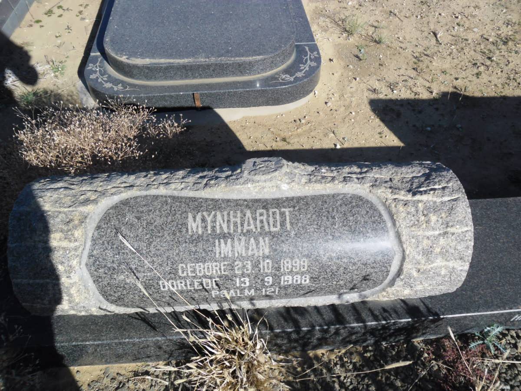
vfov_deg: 51.4
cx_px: 260
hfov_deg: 65.3
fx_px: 406
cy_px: 196
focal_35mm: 27
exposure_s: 1/824
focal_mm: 4.9
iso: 80
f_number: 3.5
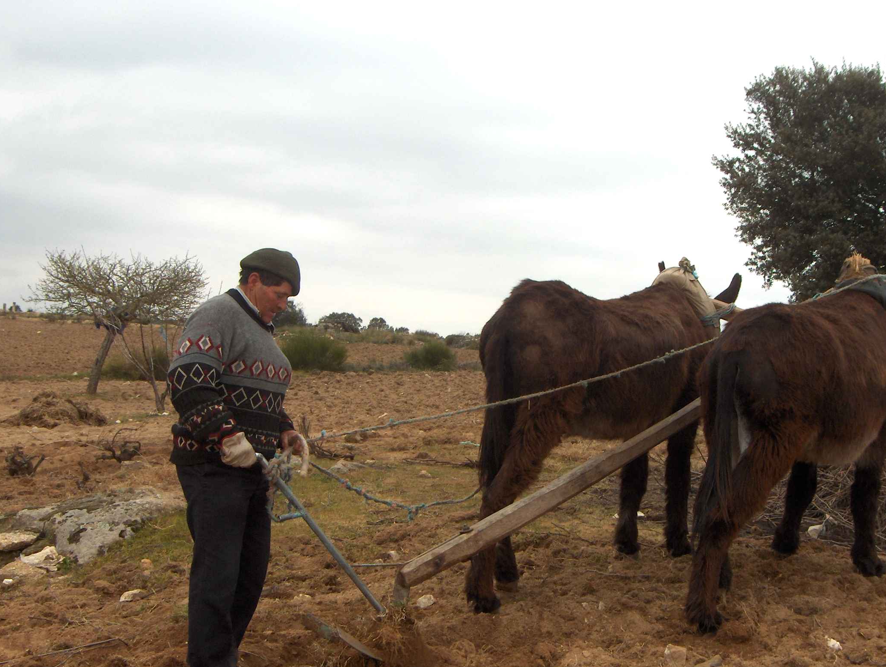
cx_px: 520
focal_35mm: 49
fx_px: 1256
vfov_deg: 29.8
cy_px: 323
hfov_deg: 38.7
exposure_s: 1/240
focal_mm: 8
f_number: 4.8
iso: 100
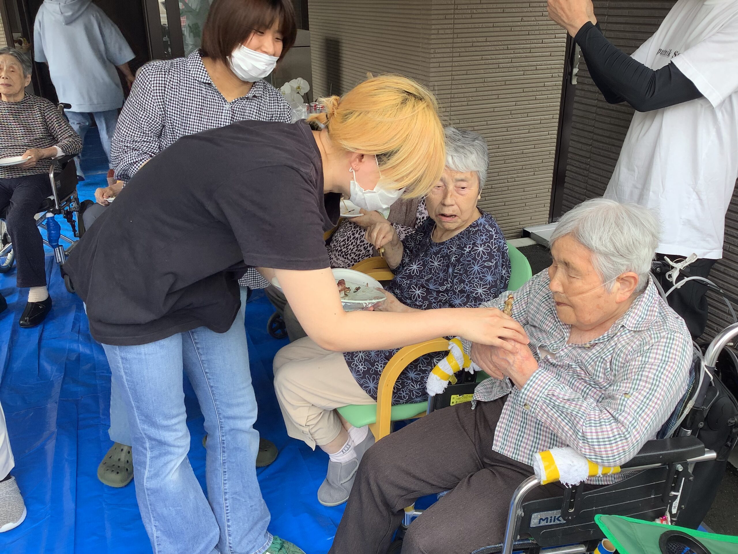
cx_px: 369
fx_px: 661
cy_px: 277
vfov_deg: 45.4
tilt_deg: -20.6
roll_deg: +1.4
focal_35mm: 31
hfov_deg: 58.4
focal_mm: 3.3
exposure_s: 1/114
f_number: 2.4
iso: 25
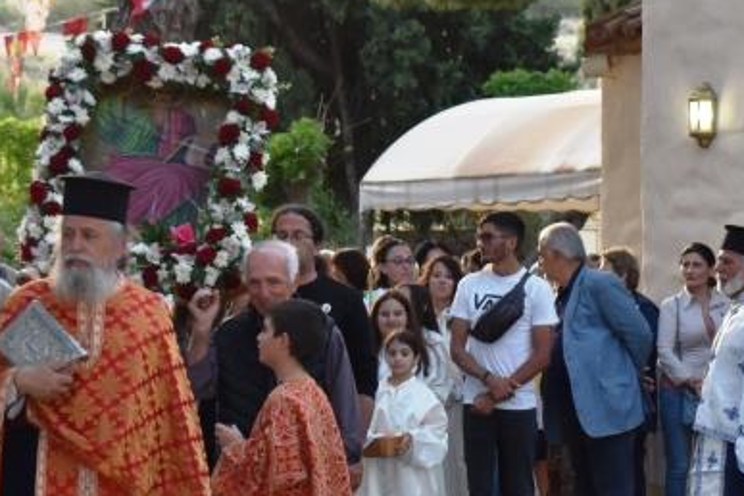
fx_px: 2790
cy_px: 266
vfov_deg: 10.2
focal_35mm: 135
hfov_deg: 15.2
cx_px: 486
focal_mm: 34
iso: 450
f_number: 5
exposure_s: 1/200
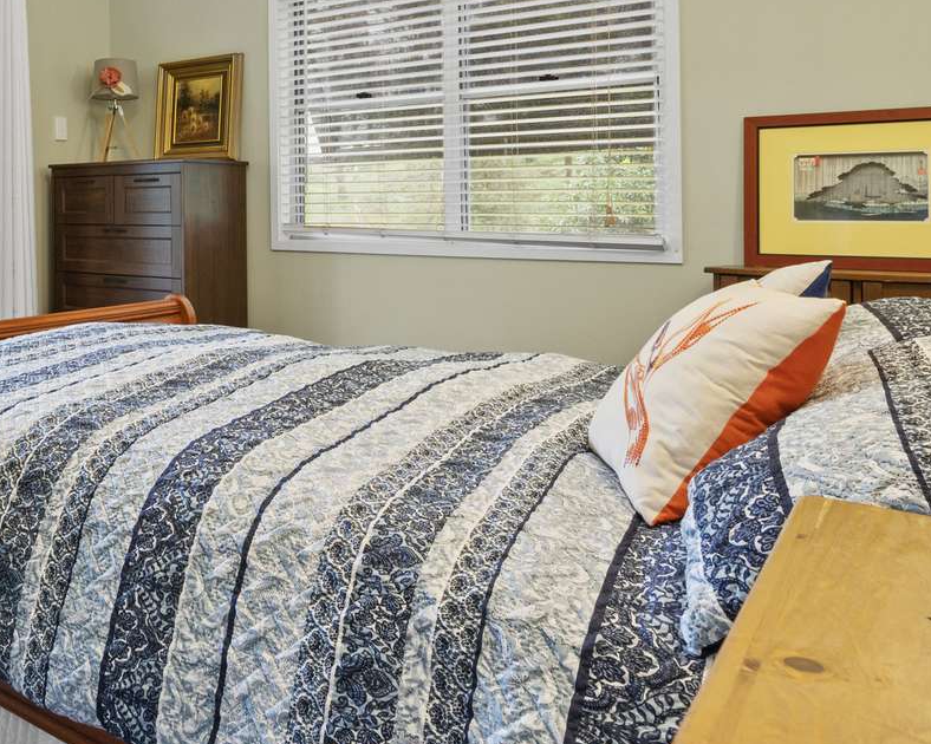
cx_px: 86
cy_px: 230
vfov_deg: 44.9
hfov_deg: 49.4
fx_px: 882
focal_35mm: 32
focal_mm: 14
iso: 320
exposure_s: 1/2.5
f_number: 11
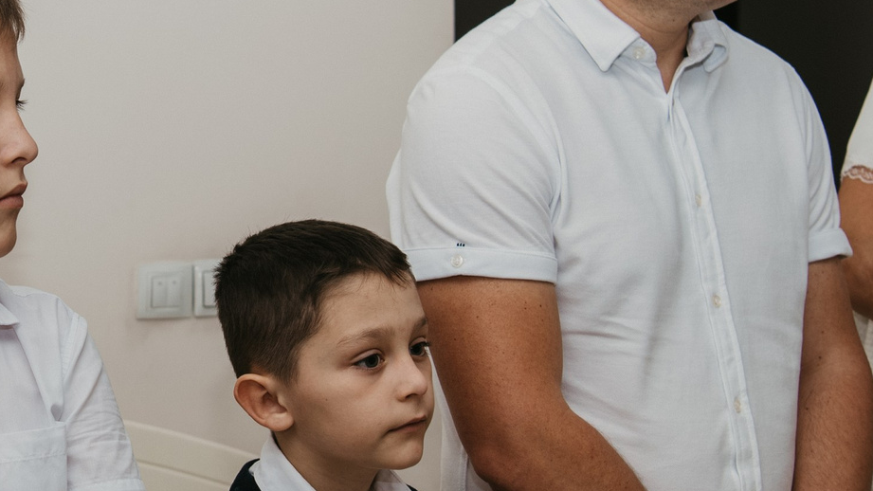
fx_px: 2292
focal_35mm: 99
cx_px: 3
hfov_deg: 20.9
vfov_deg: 12.2
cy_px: 226
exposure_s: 1/160
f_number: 4
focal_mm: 34
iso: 200
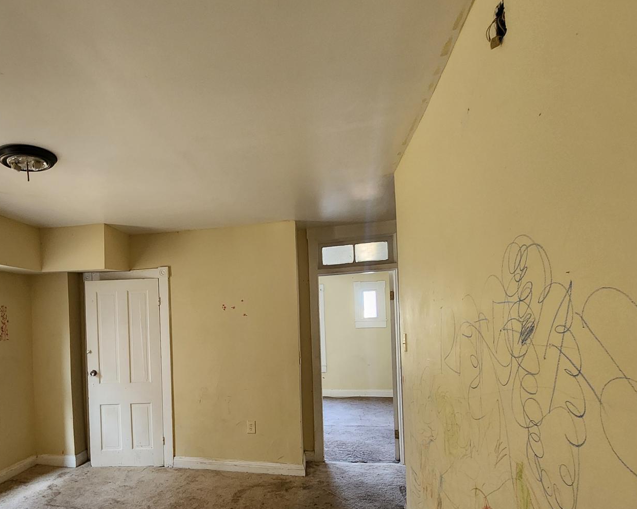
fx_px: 396
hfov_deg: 73.7
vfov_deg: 64.4
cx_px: 182
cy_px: 325
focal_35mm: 21
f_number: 2.2
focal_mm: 2.2
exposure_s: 1/60
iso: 320
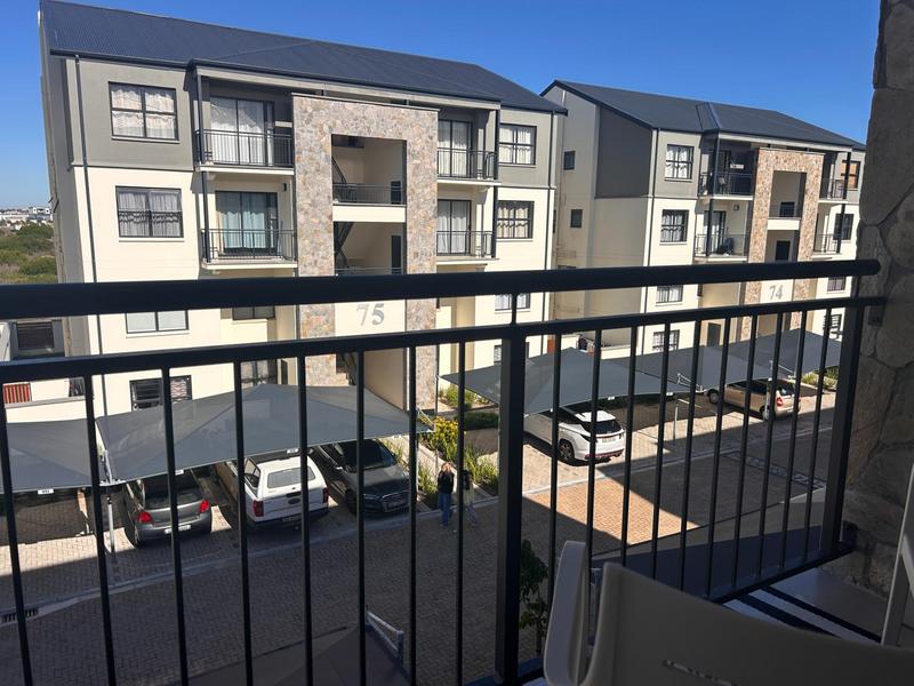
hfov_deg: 67.3
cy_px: 343
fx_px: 687
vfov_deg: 53.1
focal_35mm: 26
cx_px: 457
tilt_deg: -10.6
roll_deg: +0.9
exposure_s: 1/5587
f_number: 1.5
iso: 50
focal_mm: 5.7
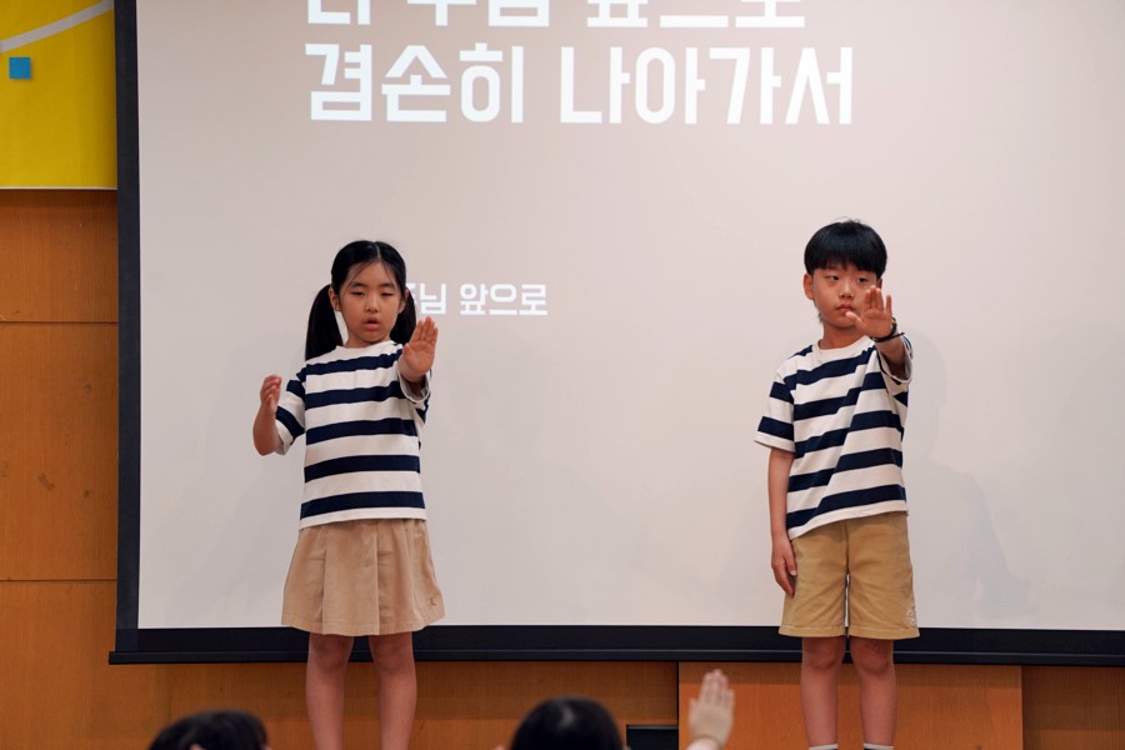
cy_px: 375
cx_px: 562
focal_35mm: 200
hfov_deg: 10.3
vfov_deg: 6.9
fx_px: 6250
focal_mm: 200
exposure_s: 1/250
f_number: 4
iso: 1000
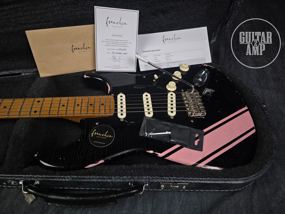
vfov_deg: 58.9
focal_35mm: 23
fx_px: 189
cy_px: 107
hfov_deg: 73.9
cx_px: 142
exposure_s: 1/100
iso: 250
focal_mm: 6.3
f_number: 1.7
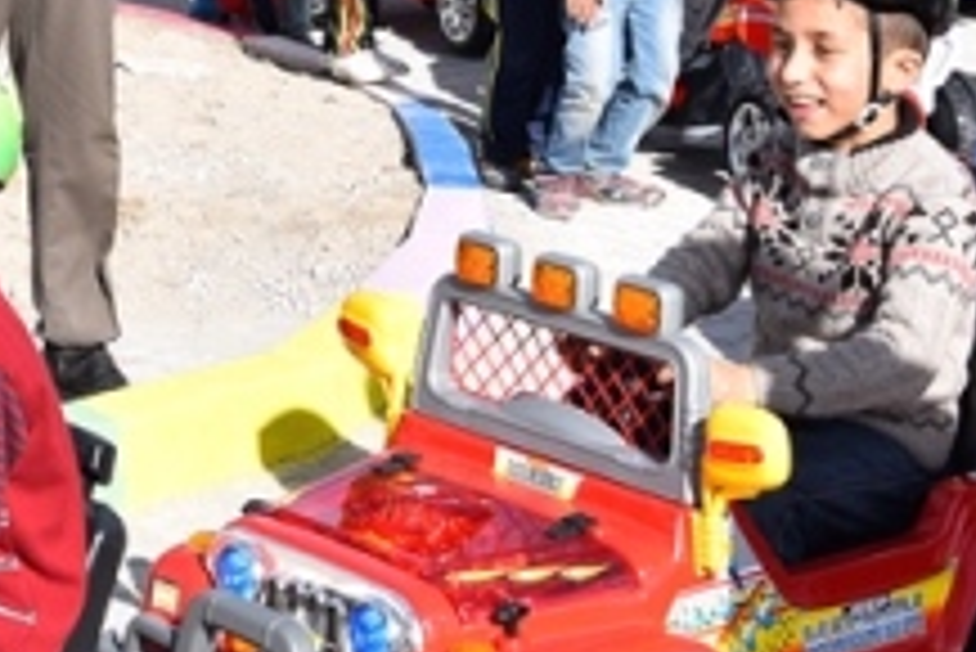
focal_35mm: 133
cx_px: 135
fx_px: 3608
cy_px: -121
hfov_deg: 15.3
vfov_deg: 10.2
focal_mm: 30
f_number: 10
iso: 200
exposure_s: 1/400
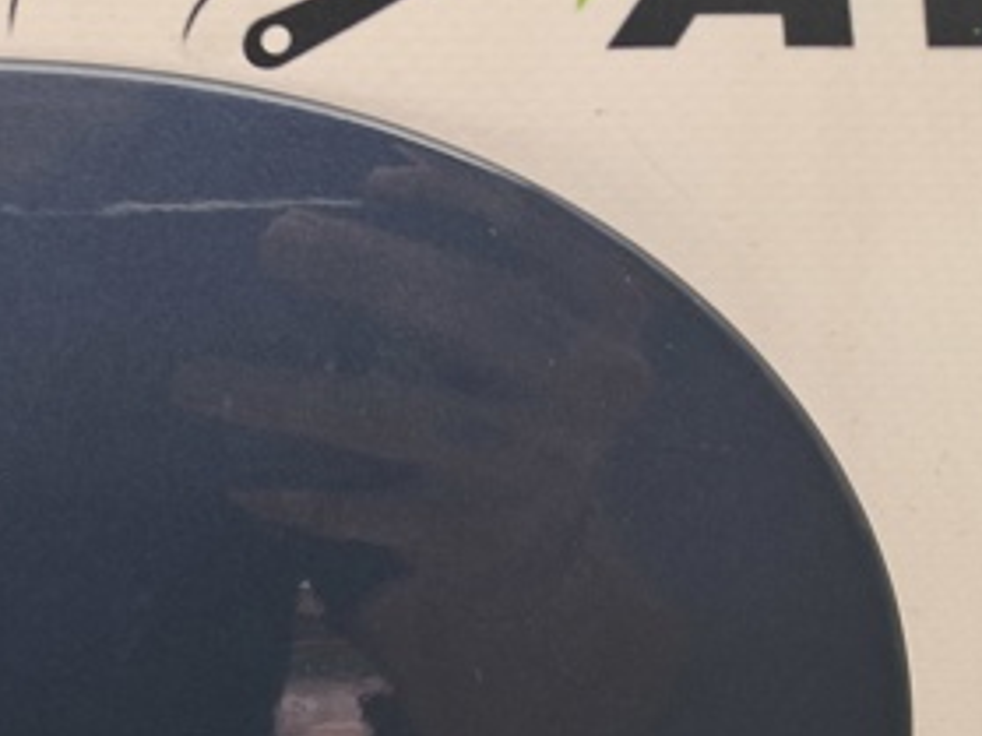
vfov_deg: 22.7
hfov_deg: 28.4
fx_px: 1758
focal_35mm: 62
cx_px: -99
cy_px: 745
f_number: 1.8
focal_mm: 4
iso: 50
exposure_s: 1/50
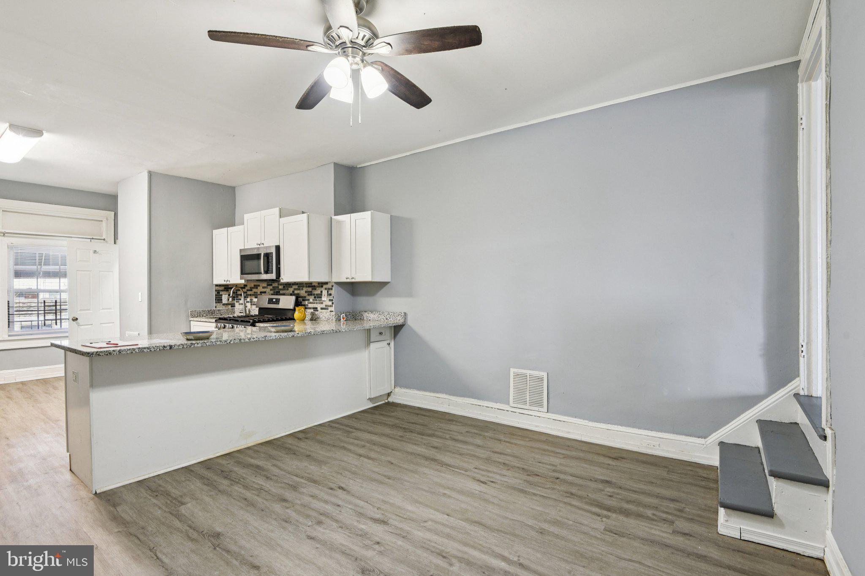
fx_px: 384
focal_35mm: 16
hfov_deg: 96.7
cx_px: 432
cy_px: 288
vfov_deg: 73.7
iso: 400
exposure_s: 1/10
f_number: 8
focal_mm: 16
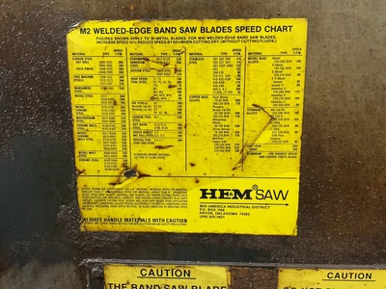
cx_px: 193
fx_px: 323
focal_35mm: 29
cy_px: 144
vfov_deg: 48.2
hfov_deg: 61.7
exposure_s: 1/30
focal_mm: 3
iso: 400
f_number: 1.8
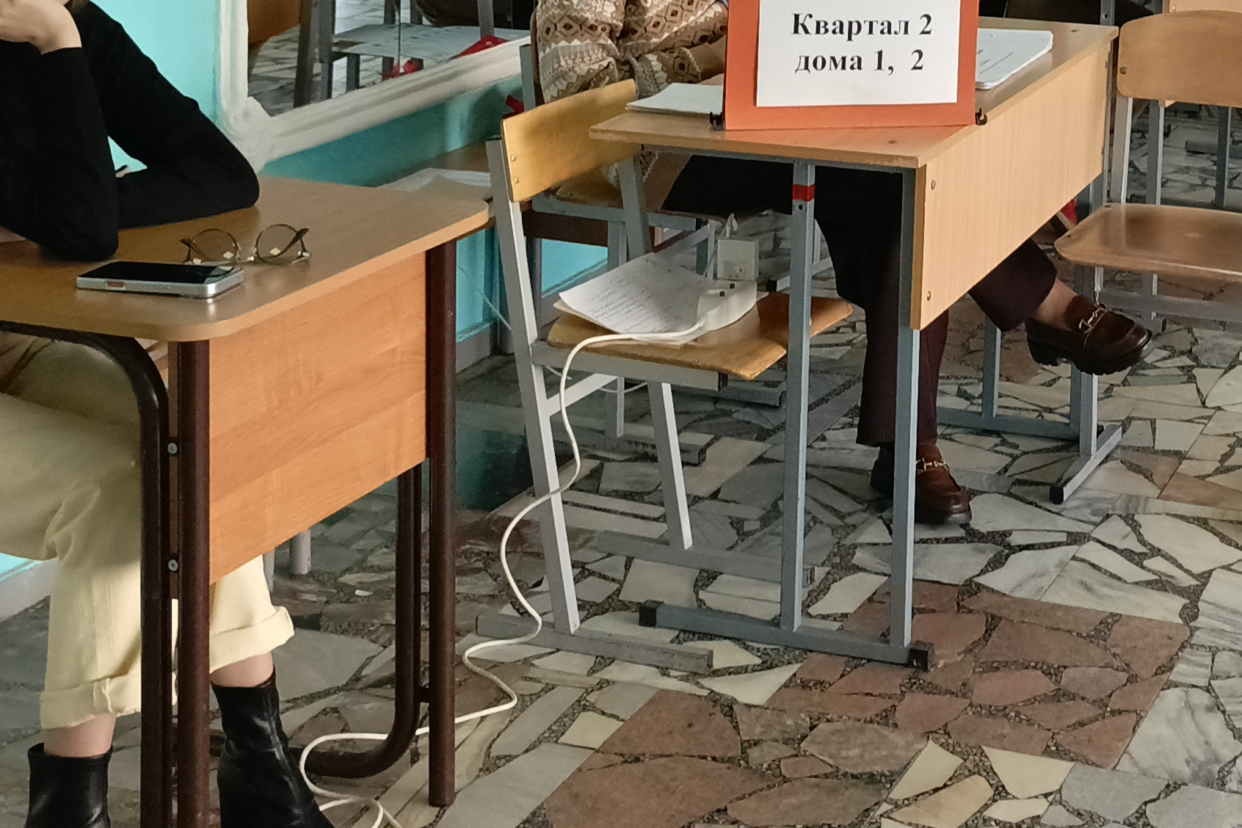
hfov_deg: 28.8
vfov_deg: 18.9
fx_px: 2346
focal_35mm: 68
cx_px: 1040
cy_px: -175
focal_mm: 5.25
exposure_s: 1/99.9
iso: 294
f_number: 1.7
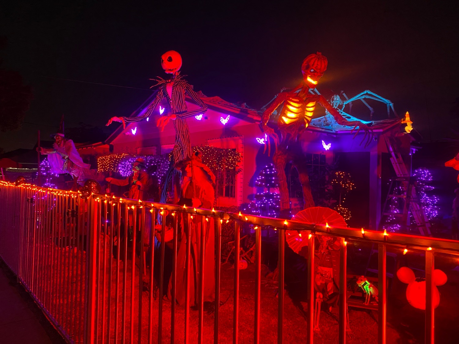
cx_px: 230
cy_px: 172
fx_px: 345
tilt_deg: +0.8
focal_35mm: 26
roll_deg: -1.8
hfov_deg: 67.3
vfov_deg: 53.1
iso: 640
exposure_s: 1/30
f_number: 1.8
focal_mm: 4.25
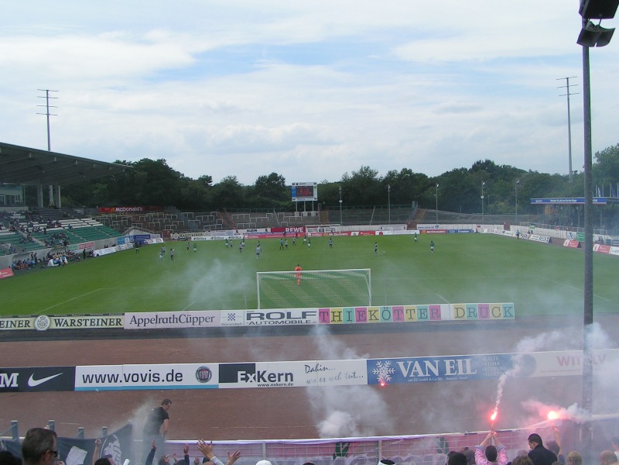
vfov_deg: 37.7
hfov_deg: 49.0
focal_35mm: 38
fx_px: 680
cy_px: 232
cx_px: 310
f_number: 5.6
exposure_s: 1/640
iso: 50
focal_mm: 5.8
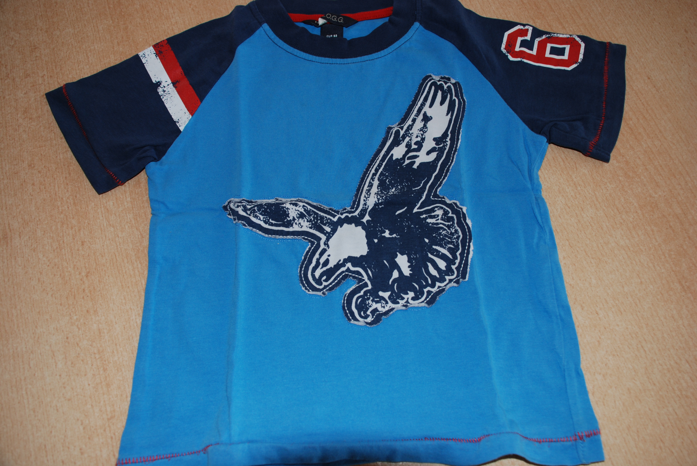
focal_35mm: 33
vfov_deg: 40.1
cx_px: 348
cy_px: 233
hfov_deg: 57.2
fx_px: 640
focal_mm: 22
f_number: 3.8
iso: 200
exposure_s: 1/60
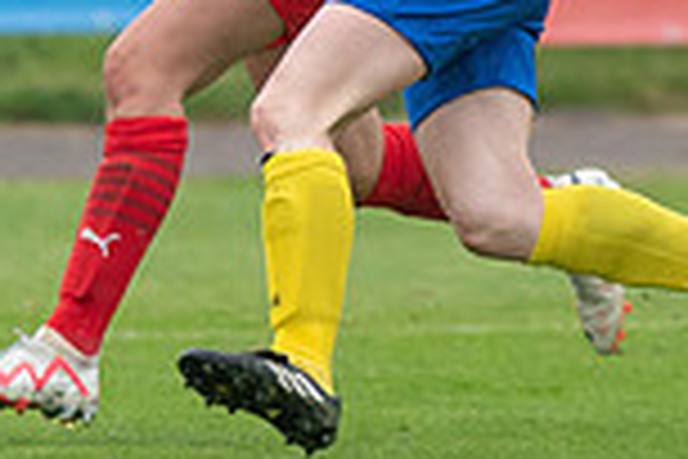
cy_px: -88
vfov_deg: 0.9
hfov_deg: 1.3
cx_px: 202
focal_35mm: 1584
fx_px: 30270
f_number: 3.2
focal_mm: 200
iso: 400
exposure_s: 1/1600
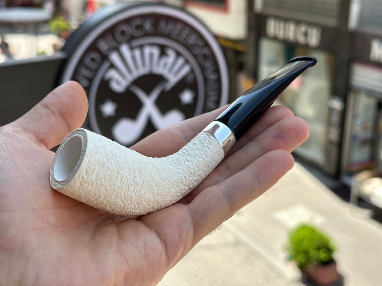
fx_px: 530
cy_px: 143
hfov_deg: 39.7
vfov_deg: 30.3
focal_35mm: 48
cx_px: 191
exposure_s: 1/1107
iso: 64
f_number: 1.78
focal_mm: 6.86
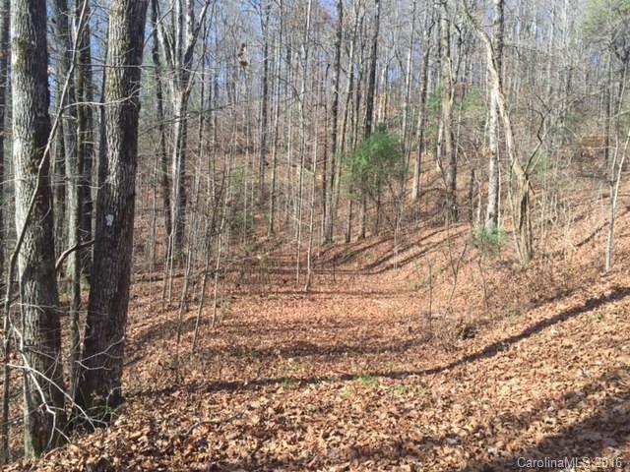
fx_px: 528
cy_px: 236
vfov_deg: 48.2
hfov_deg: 61.7
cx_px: 315
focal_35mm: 29
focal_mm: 4.15
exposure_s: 1/455
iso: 32
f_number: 2.2
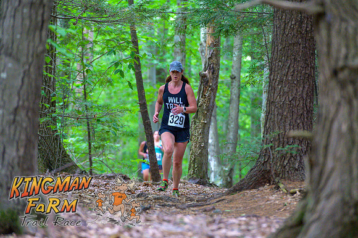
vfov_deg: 6.9
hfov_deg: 10.3
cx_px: 179
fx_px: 1988
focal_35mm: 200
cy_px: 119
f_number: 4
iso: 8000
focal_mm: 200
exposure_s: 1/160
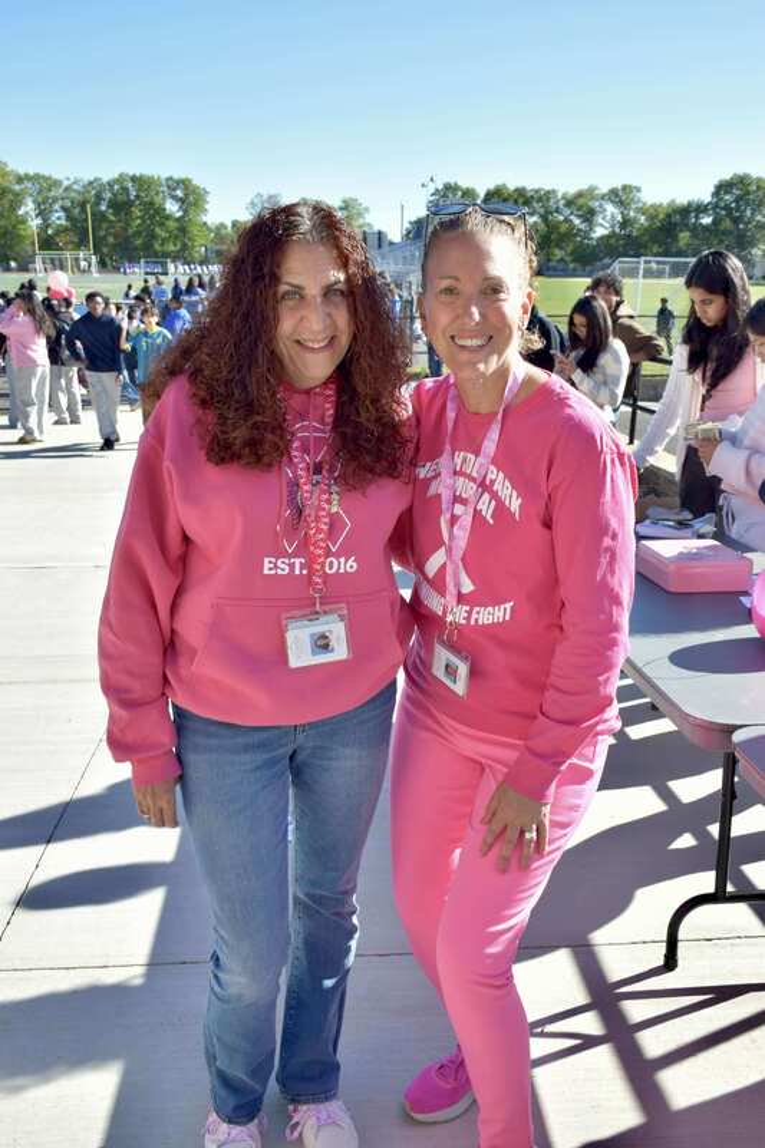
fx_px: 1100
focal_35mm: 34
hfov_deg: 38.3
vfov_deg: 55.1
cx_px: 382
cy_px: 574
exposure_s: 1/250
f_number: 7.1
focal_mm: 23
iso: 200
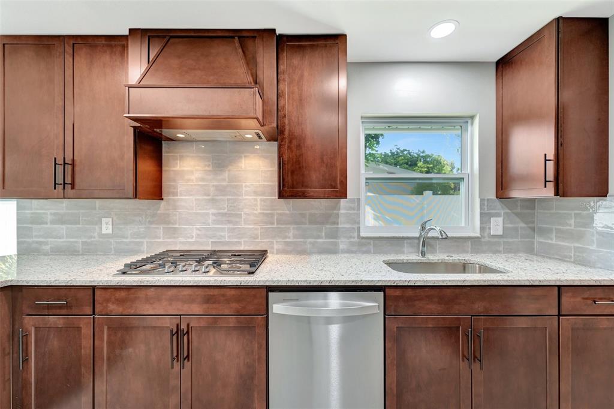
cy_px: 204
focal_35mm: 14
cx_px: 307
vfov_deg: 81.2
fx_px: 239
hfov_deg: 104.3
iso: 200
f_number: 2.8
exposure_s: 1/60
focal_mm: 14
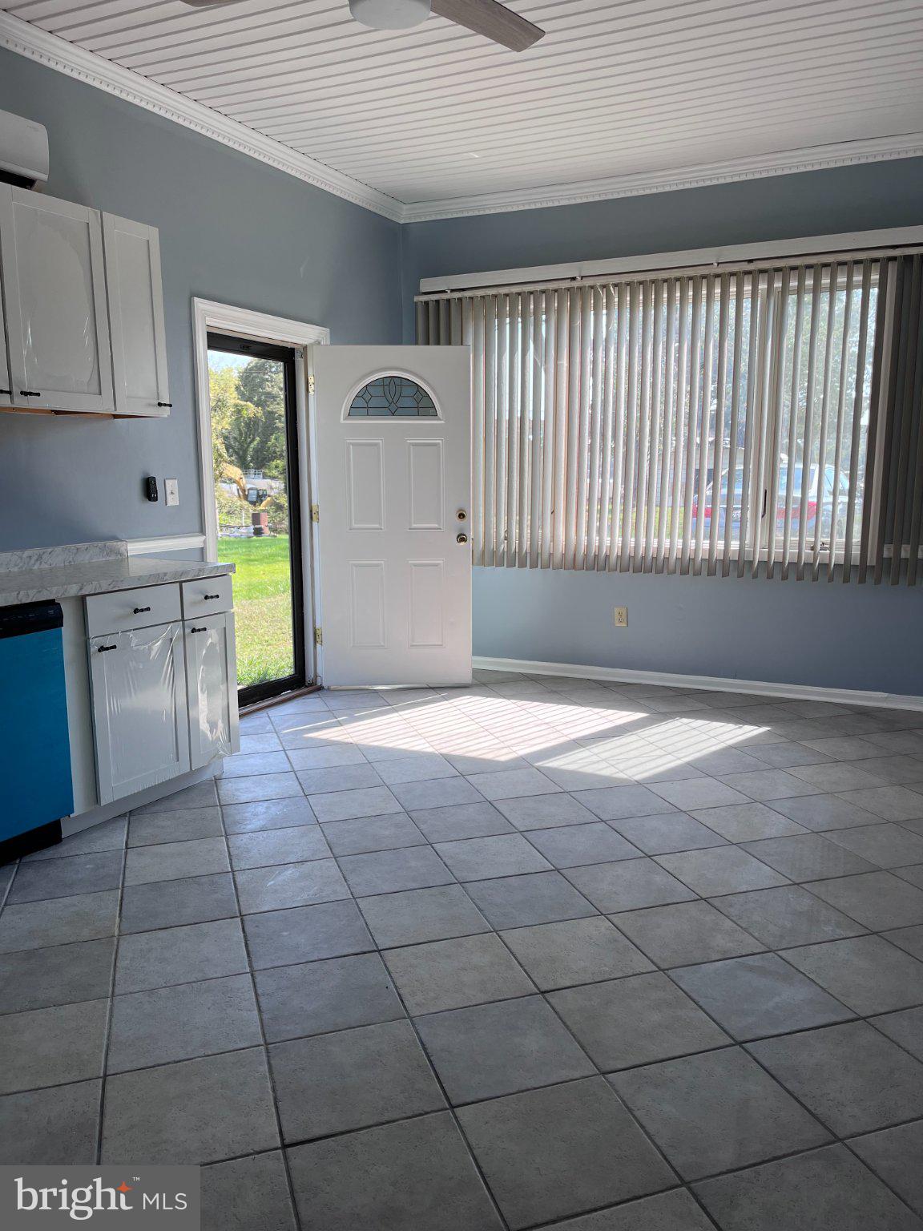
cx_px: 462
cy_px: 616
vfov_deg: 67.3
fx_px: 924
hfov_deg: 53.1
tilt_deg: -8.9
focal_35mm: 26
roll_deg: +1.2
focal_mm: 5.1
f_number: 1.6
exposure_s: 1/504
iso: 50
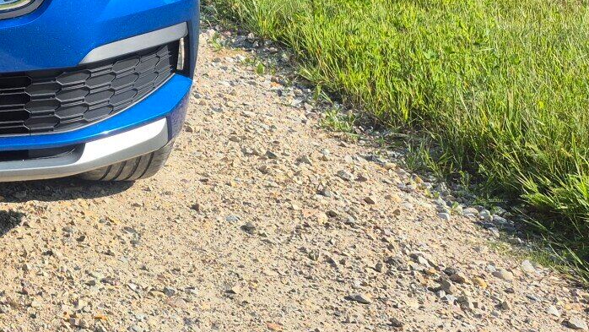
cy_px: -48
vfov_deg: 16.6
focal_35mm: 70
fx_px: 1094
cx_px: -203
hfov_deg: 25.4
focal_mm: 5.4
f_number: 1.8
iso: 25
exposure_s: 1/1002
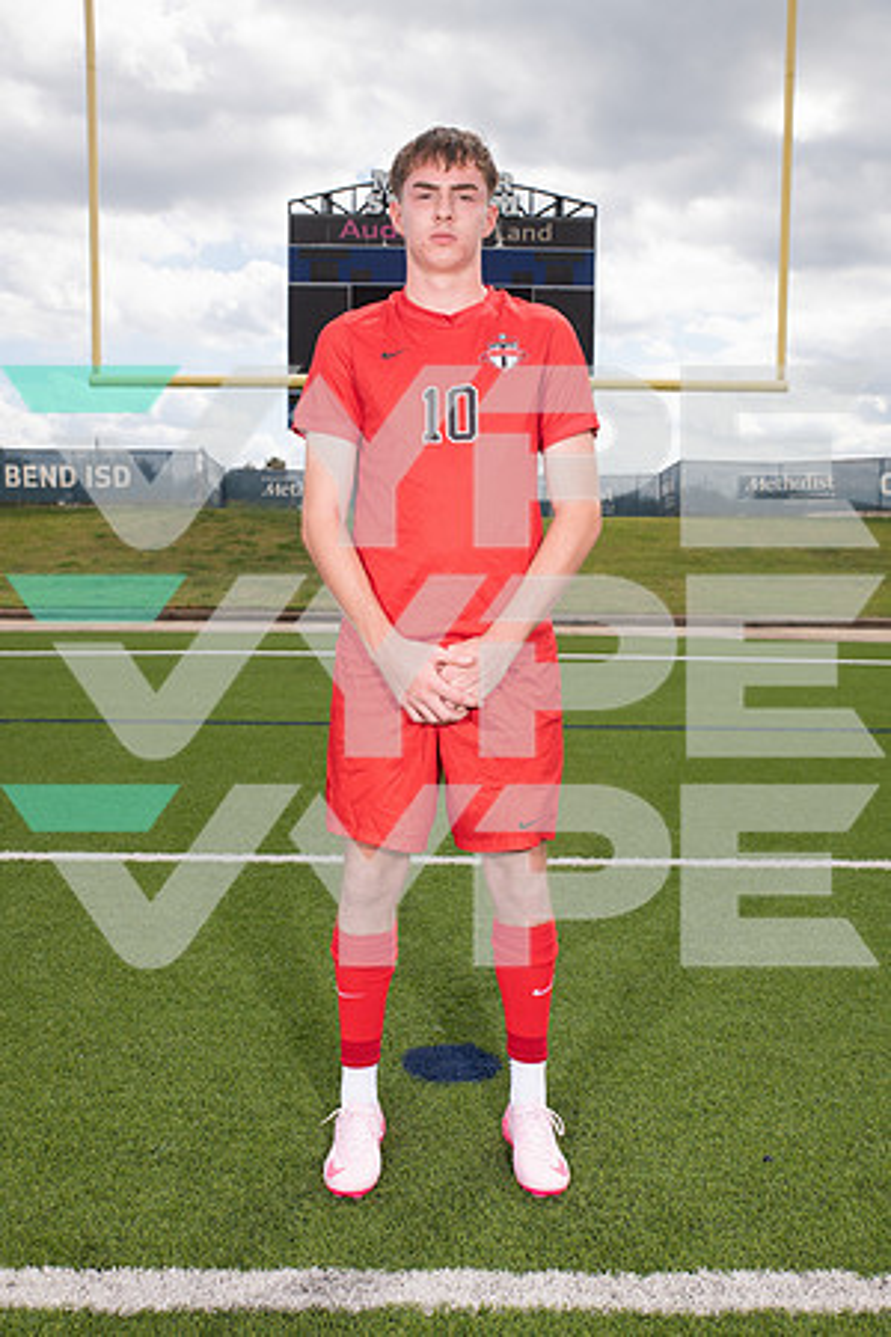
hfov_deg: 37.9
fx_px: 1299
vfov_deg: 54.4
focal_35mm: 35
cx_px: 446
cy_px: 668
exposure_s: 1/400
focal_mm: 35
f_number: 7.1
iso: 125
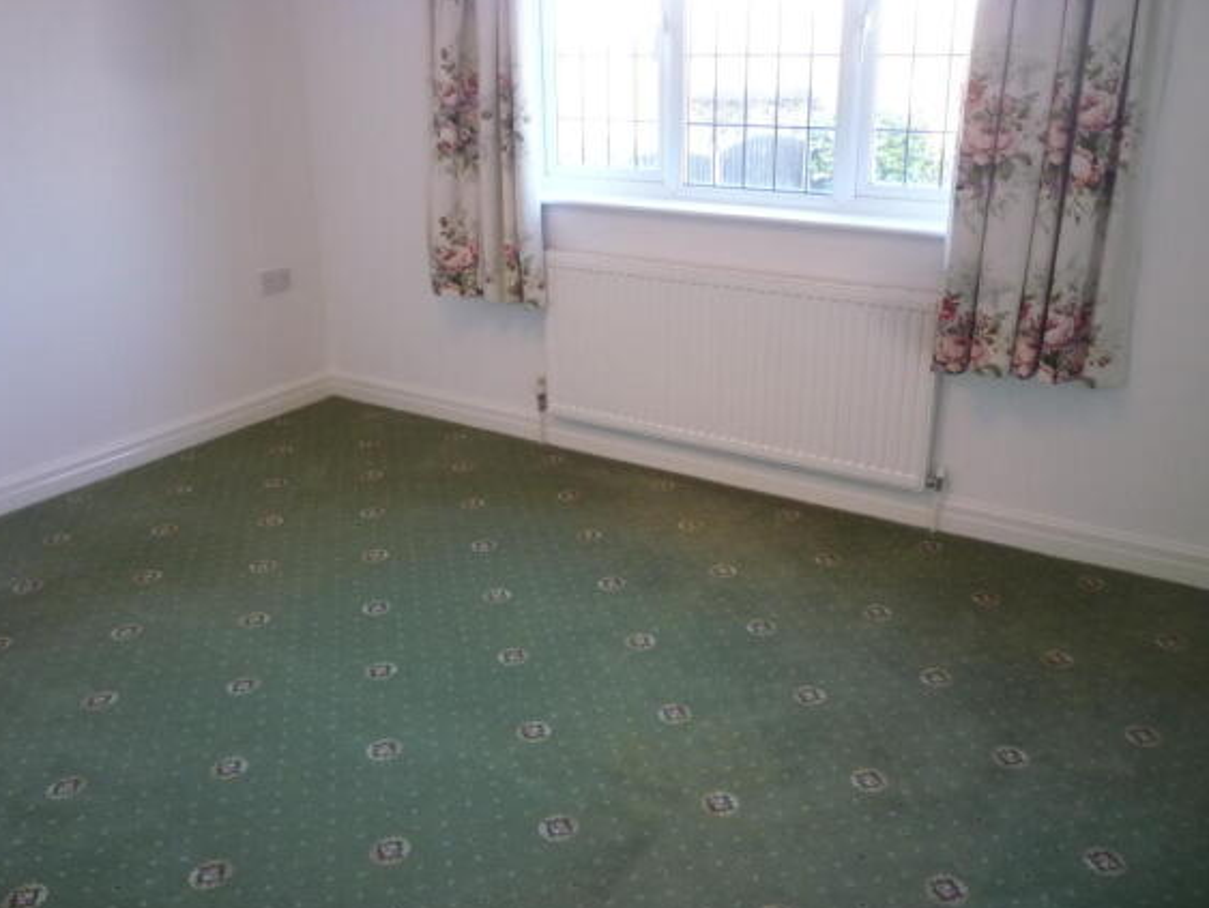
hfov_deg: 59.9
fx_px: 1048
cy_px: 463
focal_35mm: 30
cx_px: 600
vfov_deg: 46.8
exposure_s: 1/30
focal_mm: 5.2
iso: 250
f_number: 3.3
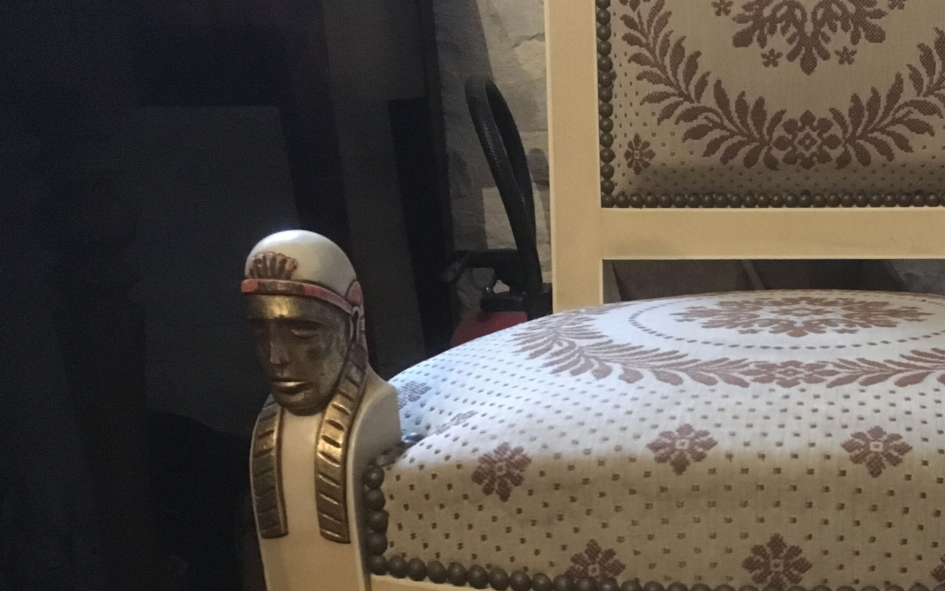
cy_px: 490
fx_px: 1288
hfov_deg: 38.7
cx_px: 763
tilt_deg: -17.7
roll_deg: +1.3
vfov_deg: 25.3
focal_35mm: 50
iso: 640
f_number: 2.2
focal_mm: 4.15
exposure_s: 1/17
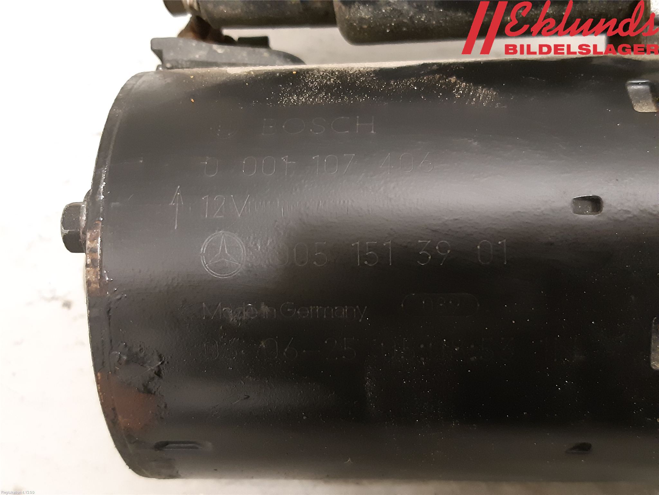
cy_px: 248
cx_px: 330
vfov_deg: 53.1
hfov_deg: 67.3
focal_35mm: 26
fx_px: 495
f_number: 1.7
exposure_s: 1/25
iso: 500
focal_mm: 3.93
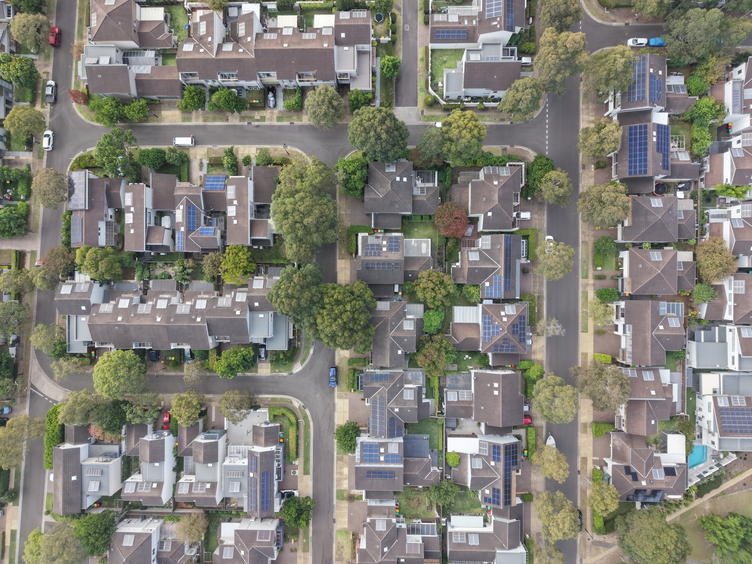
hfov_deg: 71.6
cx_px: 376
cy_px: 282
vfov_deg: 56.8
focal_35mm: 24
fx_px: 521
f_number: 1.8
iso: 230
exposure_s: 1/800
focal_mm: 8.67
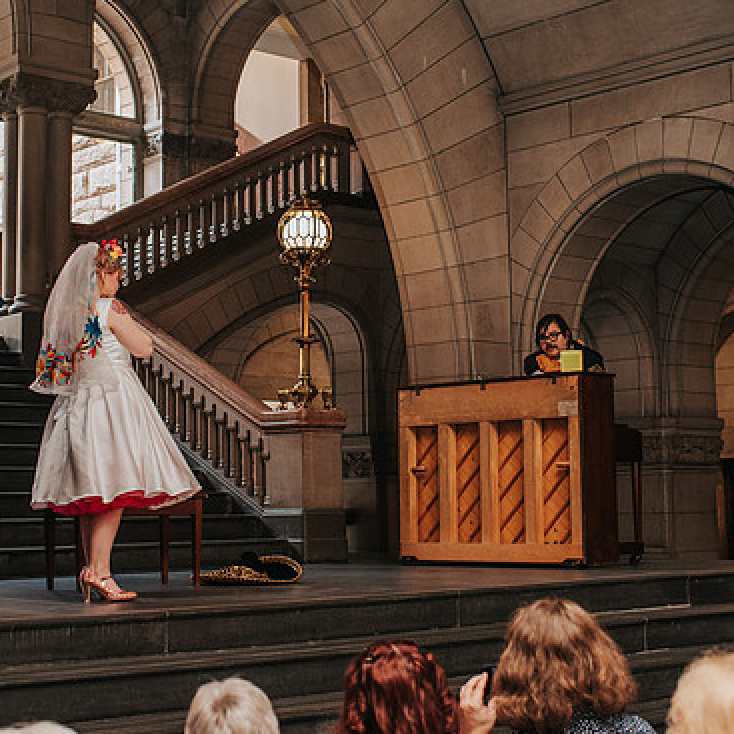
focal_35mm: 63
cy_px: 306
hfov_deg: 27.3
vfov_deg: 27.3
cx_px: 320
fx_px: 1511
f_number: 3.2
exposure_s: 1/200
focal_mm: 35
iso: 1000
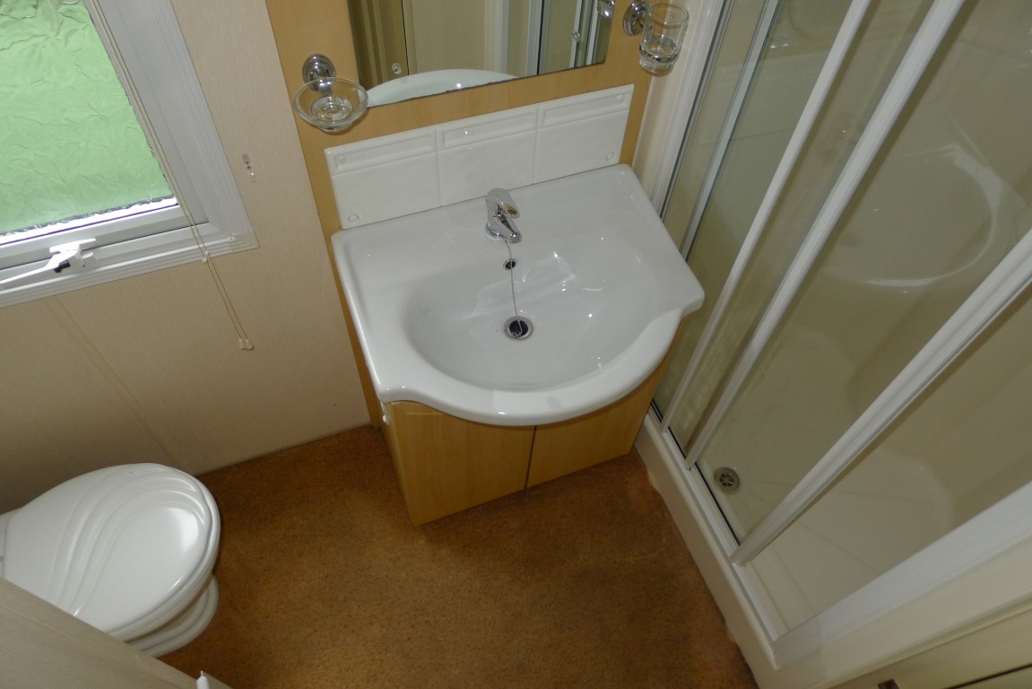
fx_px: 688
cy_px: 344
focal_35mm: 24
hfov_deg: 73.7
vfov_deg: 53.2
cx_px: 516
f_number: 2
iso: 160
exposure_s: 1/60
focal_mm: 5.1
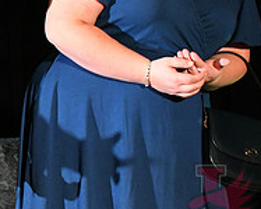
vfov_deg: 12.6
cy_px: 54
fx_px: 943
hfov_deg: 15.0
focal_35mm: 122
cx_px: -89
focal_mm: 28
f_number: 5.6
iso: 8000
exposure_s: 1/160
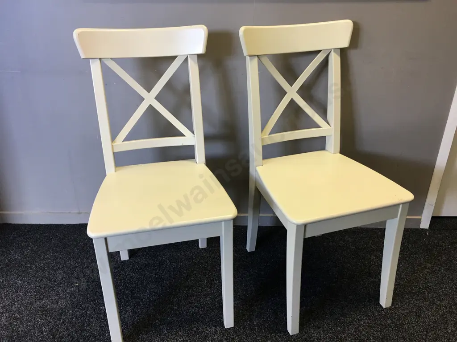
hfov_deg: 61.7
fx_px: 383
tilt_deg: -25.5
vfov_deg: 48.2
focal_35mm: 29
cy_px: 171
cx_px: 228
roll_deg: -0.3
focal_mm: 4.15
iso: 50
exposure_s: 1/33
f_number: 2.2
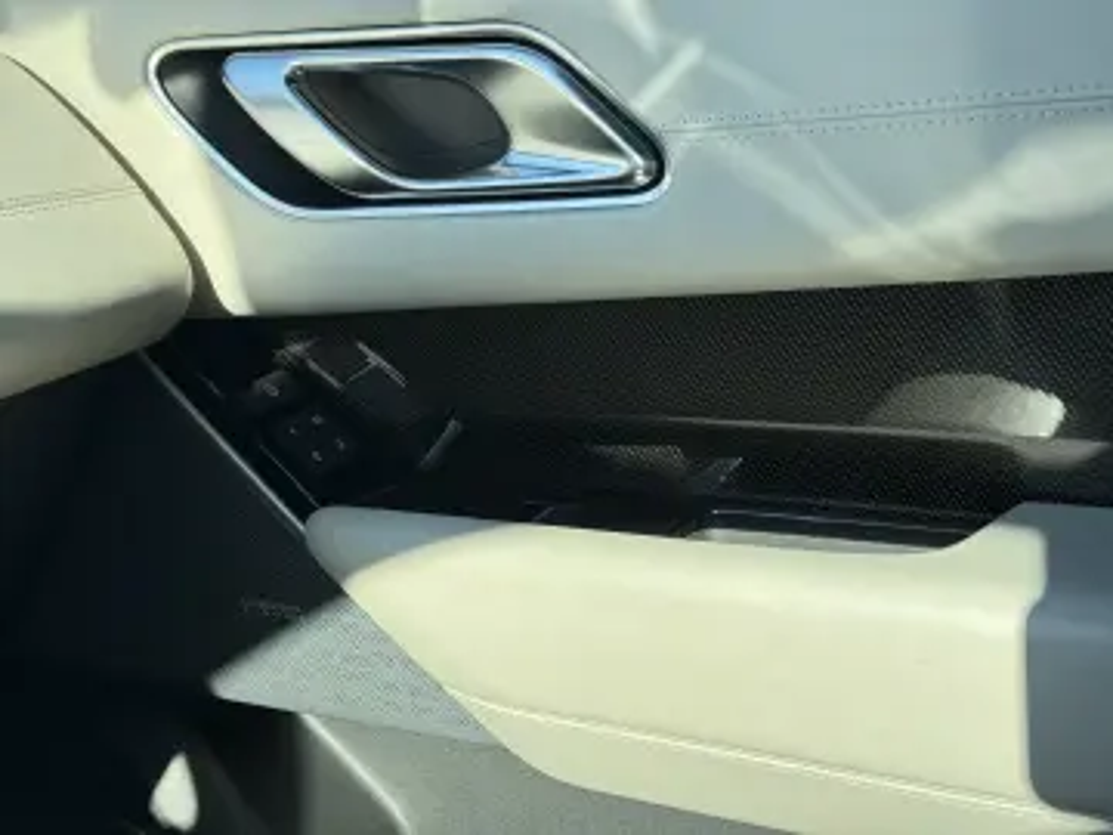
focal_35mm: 48
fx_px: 1543
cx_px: 556
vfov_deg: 30.3
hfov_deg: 39.7
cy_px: 418
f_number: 1.78
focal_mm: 6.76
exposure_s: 1/1055
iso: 64
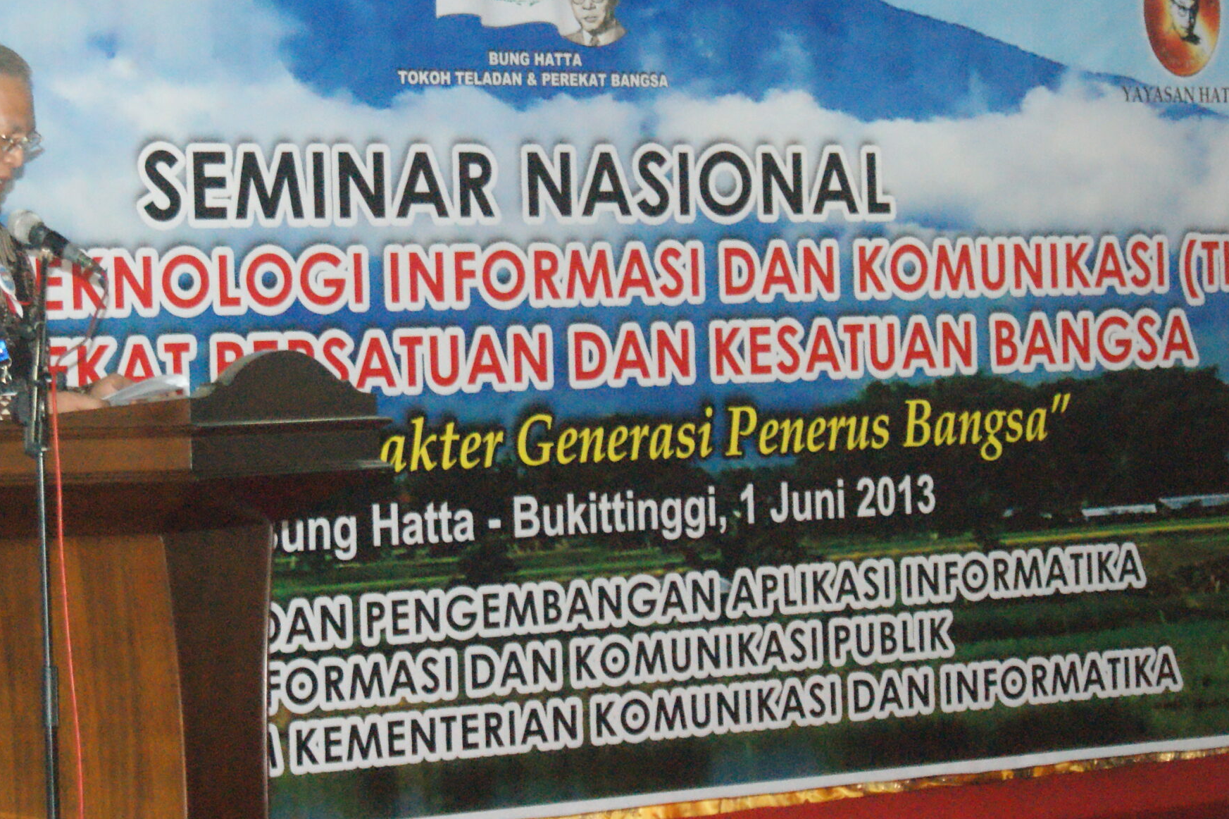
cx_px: 368
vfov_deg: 10.4
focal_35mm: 132
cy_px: 258
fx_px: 4504
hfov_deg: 15.5
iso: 3200
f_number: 5.6
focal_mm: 60
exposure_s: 1/100
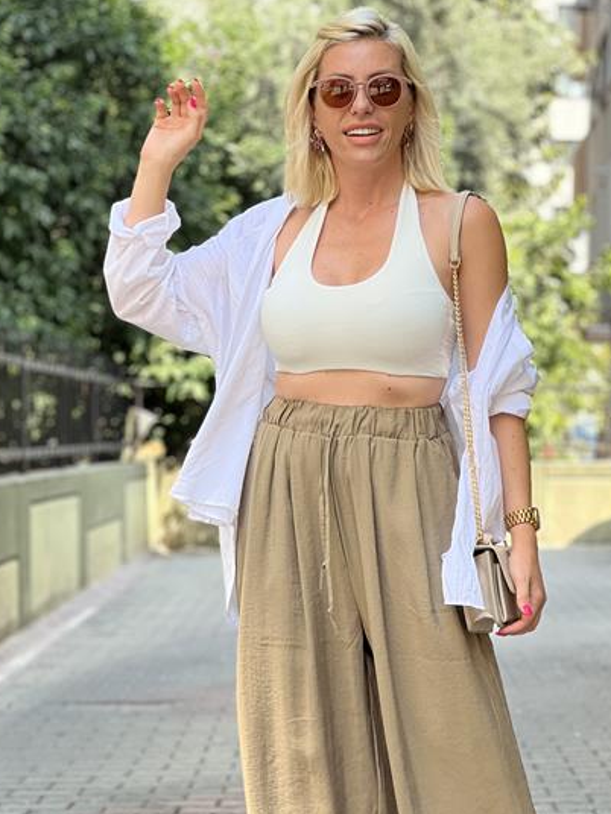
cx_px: 287
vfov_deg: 17.1
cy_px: 528
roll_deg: -1.3
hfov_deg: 12.9
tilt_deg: -0.5
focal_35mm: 115
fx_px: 2706
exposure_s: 1/121
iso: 32
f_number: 2.8
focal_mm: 9
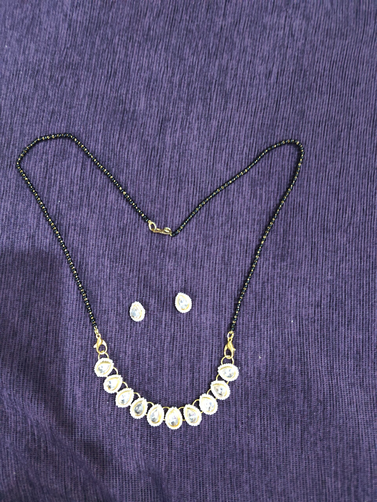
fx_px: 334
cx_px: 188
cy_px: 251
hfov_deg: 58.9
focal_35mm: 23
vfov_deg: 73.9
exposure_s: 1/33.3
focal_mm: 5.56
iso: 4542
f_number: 1.88
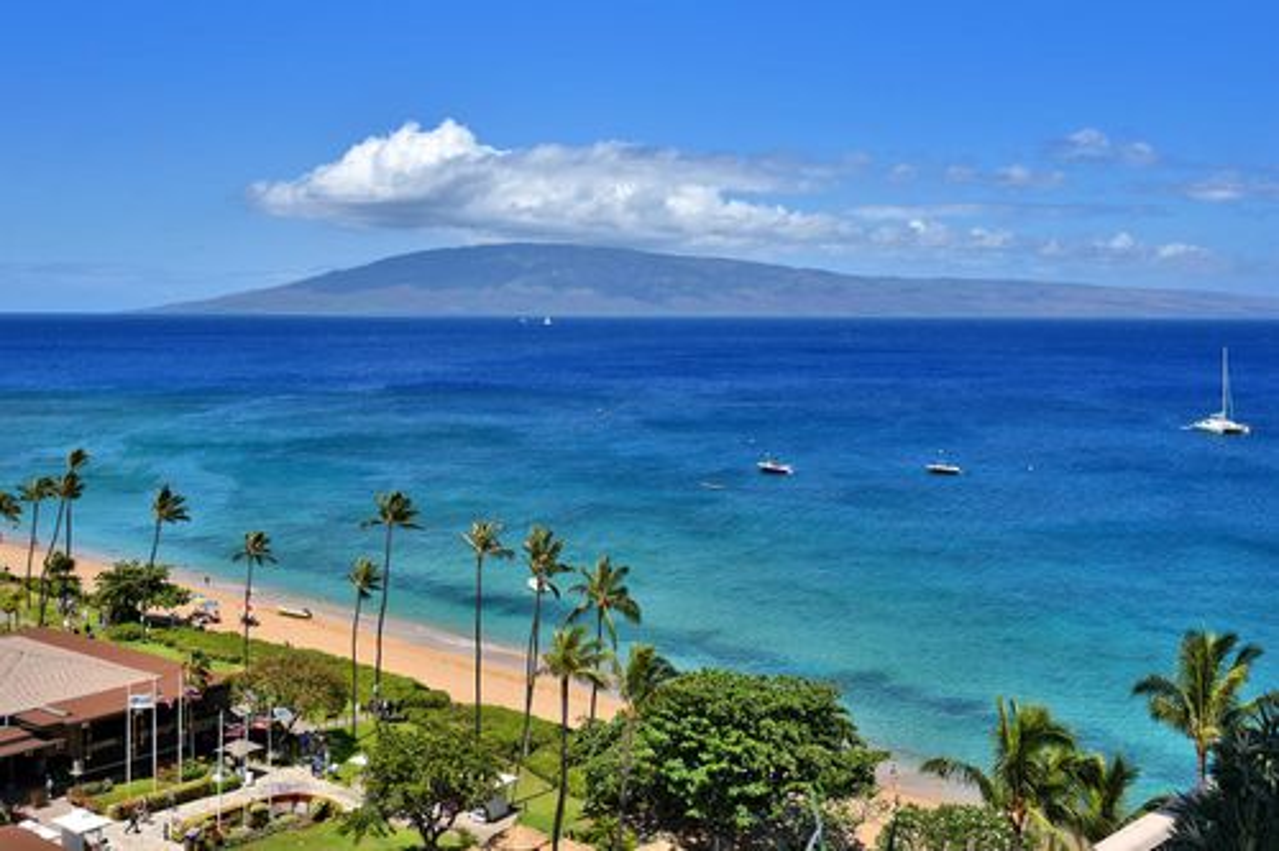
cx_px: 640
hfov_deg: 50.7
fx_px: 1350
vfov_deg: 35.0
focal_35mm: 38
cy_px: 426
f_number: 13
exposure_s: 1/200
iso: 100
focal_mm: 38
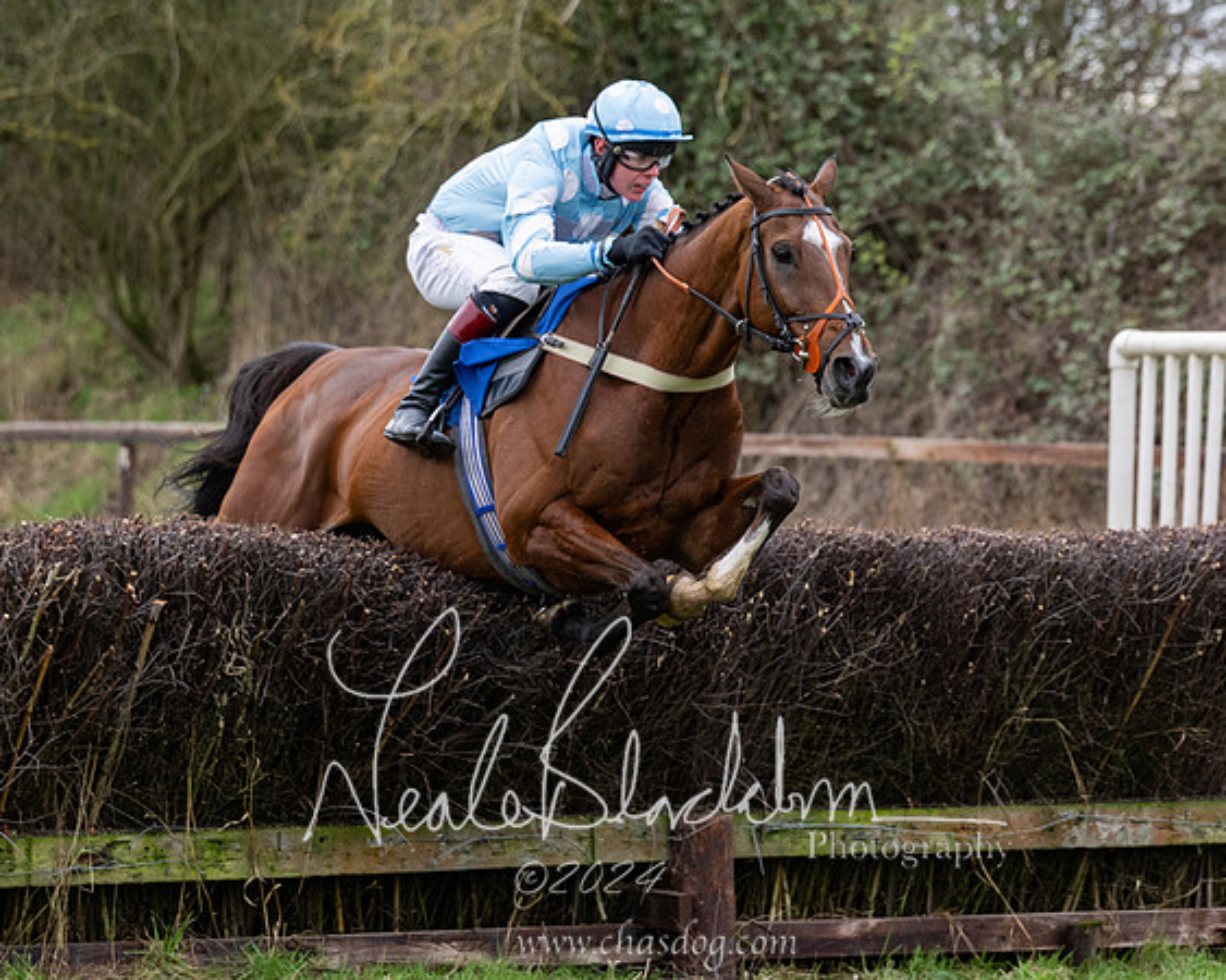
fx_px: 7677
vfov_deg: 7.3
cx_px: 799
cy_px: 577
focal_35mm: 212
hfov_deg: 9.1
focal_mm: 130
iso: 800
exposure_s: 1/1250
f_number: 4
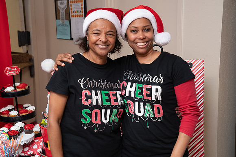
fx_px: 361
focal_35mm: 55
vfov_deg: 24.6
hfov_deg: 36.2
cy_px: 78
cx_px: 118
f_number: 5
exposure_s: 1/80
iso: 640
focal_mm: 55
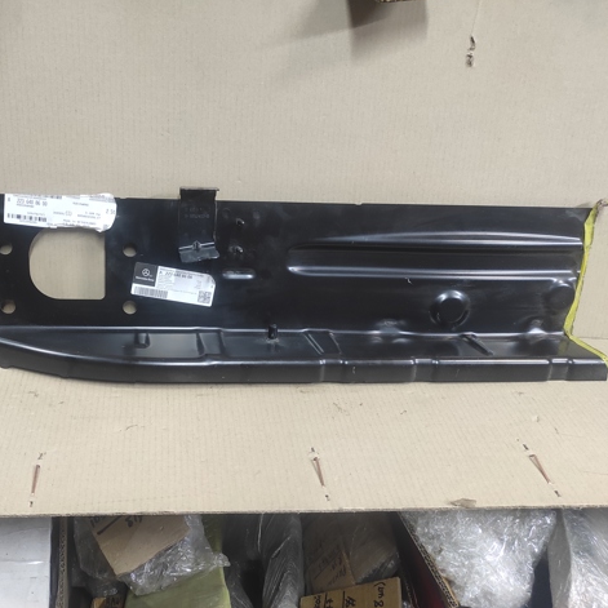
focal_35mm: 30
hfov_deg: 53.0
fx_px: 596
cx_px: 201
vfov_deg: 54.0
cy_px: 301
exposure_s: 1/33
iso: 661
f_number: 1.89
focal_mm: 5.43
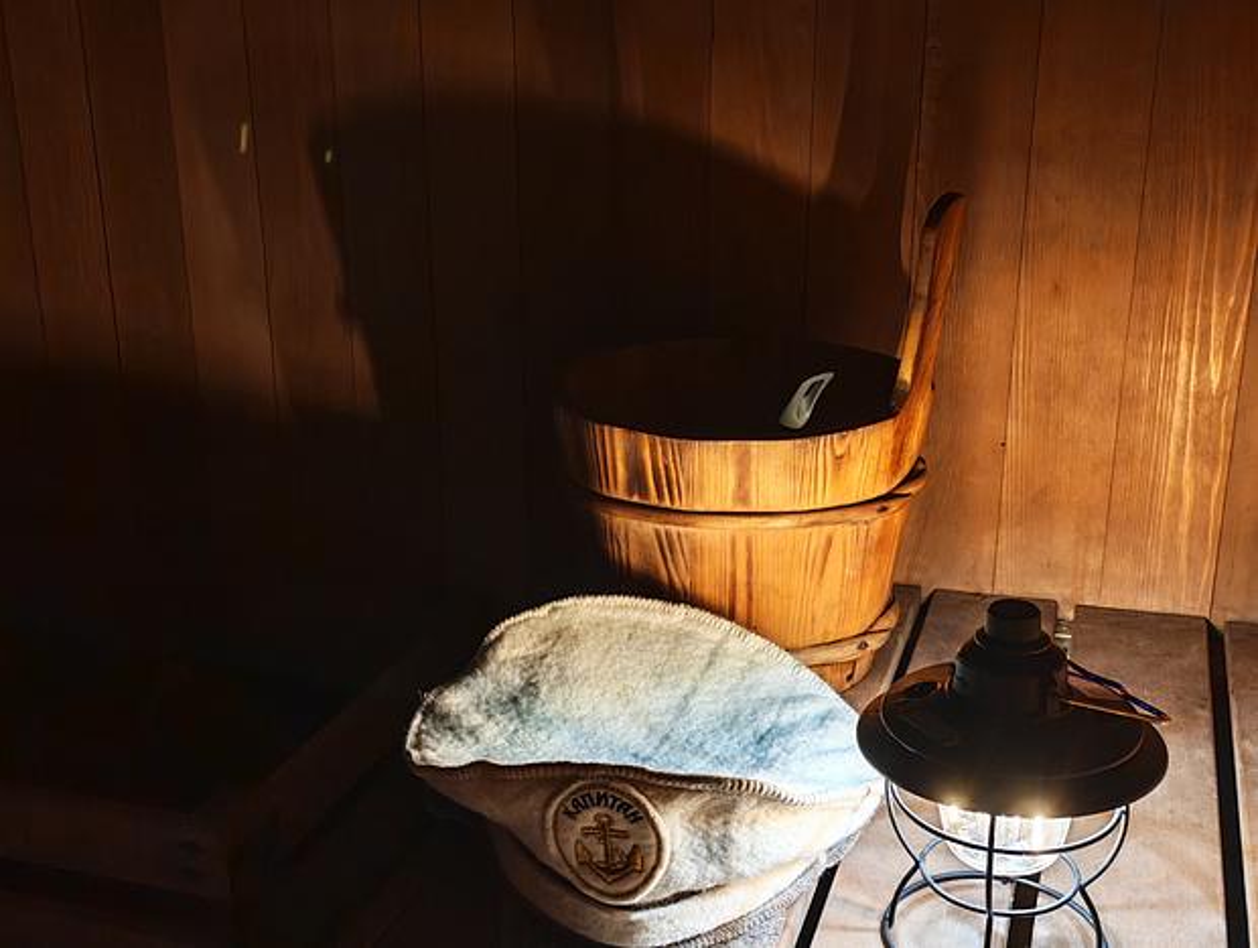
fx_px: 874
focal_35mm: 24
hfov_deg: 71.5
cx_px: 629
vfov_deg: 56.9
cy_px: 474
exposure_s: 1/50
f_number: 1.9
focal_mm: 6.12
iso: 1000
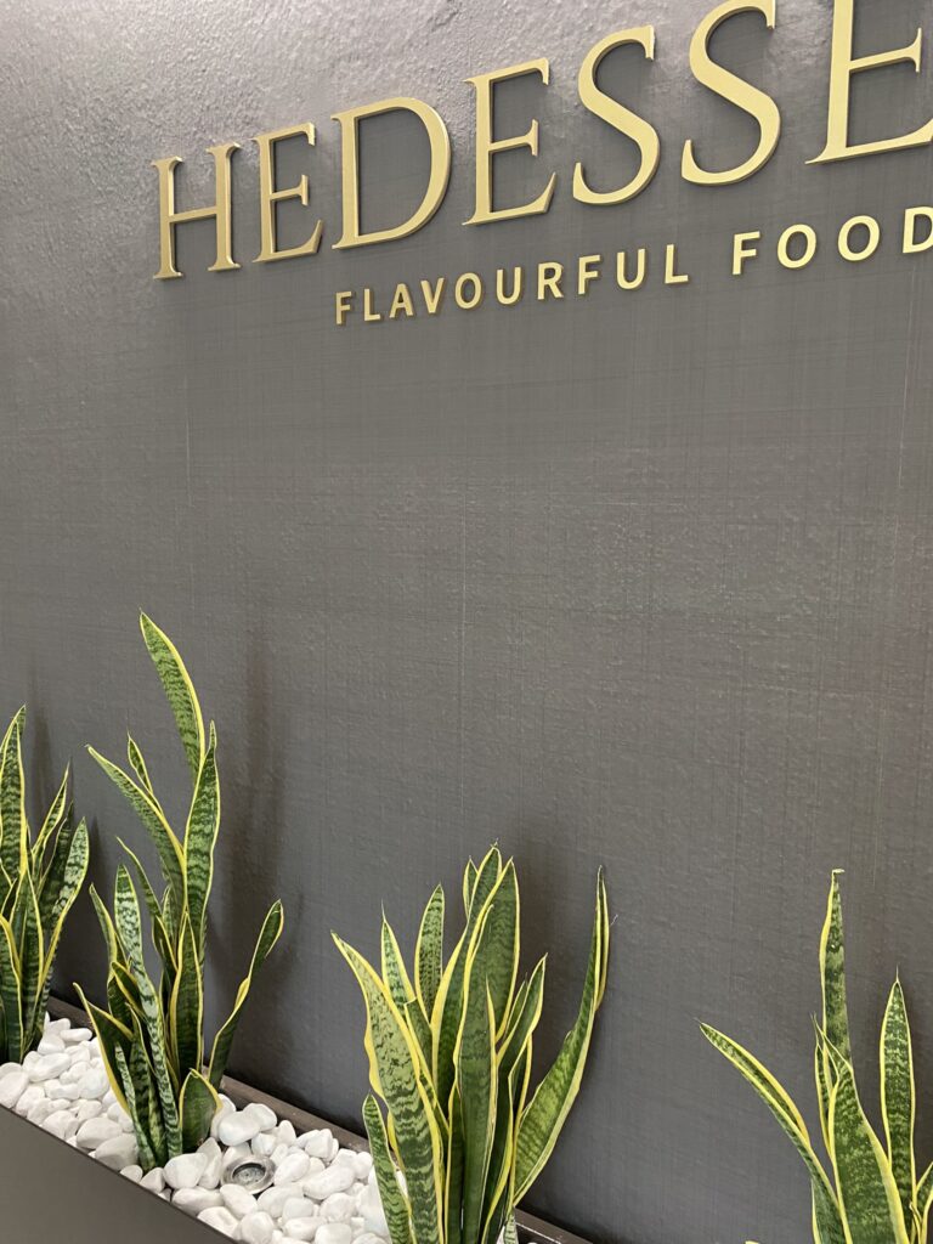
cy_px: 622
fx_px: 934
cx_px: 466
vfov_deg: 67.3
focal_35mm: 26
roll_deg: -0.8
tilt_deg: -6.7
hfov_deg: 53.1
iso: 400
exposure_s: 1/33
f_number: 1.8
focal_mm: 4.25
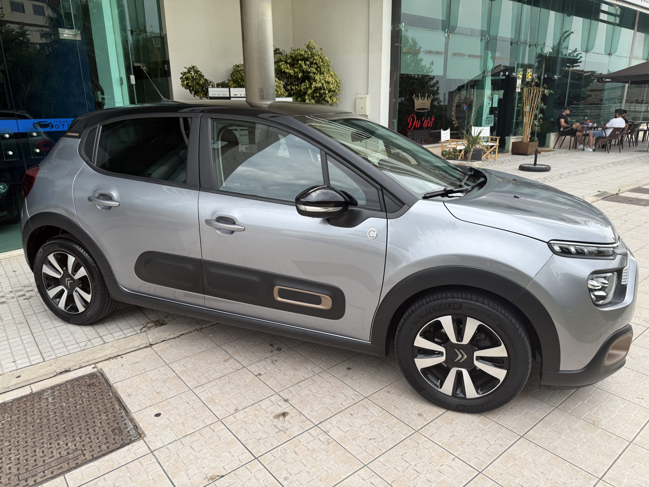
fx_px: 450
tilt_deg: -16.0
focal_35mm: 24
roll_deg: +0.8
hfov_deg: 71.6
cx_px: 324
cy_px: 244
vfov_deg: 56.8
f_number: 1.78
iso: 80
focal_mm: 6.76
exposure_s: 1/1174
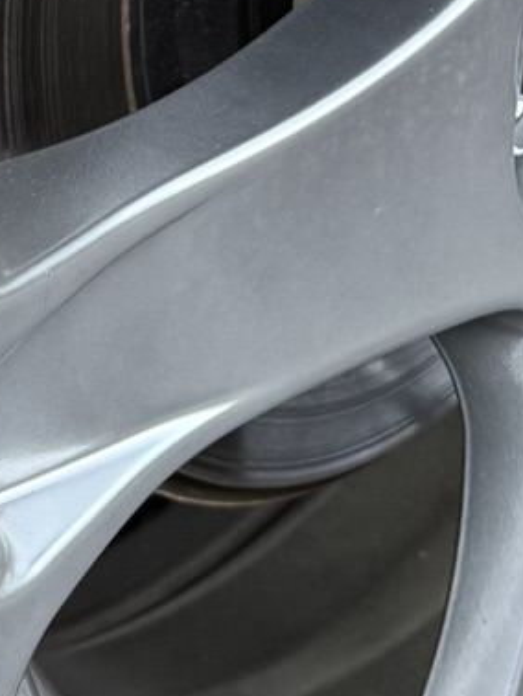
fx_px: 2616
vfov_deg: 14.4
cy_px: -263
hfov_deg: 11.4
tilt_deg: -18.8
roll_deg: +2.7
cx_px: 149
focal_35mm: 130
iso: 250
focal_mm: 6.76
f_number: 1.78
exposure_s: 1/60
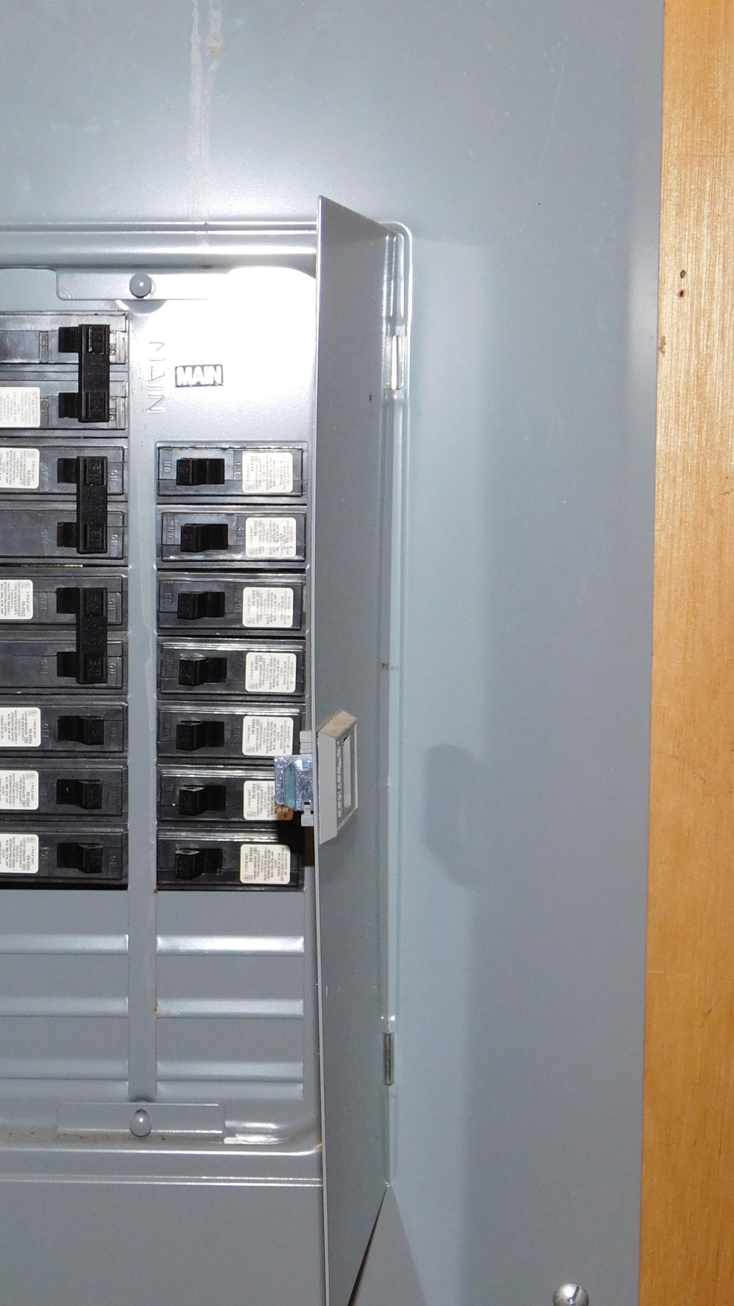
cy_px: 655
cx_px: 122
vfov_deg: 28.2
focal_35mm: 75
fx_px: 2596
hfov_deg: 16.0
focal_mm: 9
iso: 200
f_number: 3.8
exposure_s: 1/30
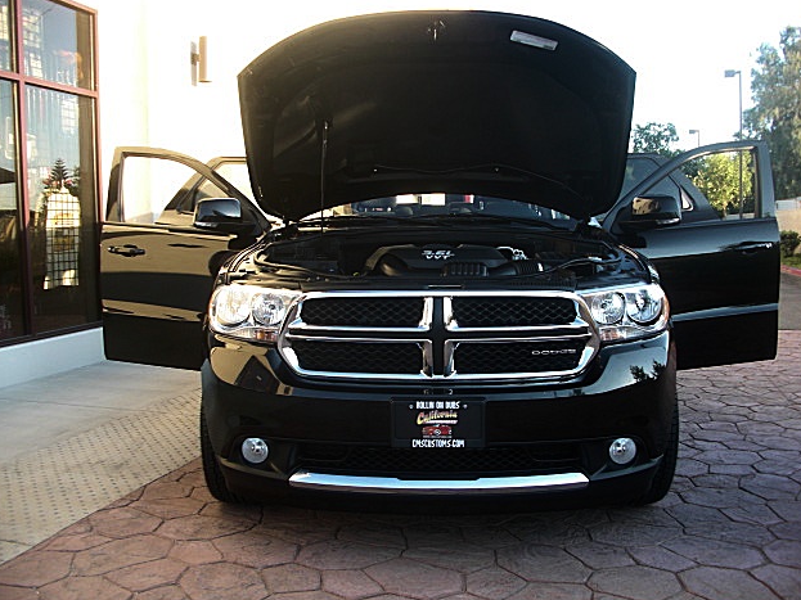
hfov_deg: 50.1
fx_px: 856
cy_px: 303
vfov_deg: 38.7
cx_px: 408
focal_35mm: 37
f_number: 2.8
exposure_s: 1/80
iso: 50
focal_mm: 6.3
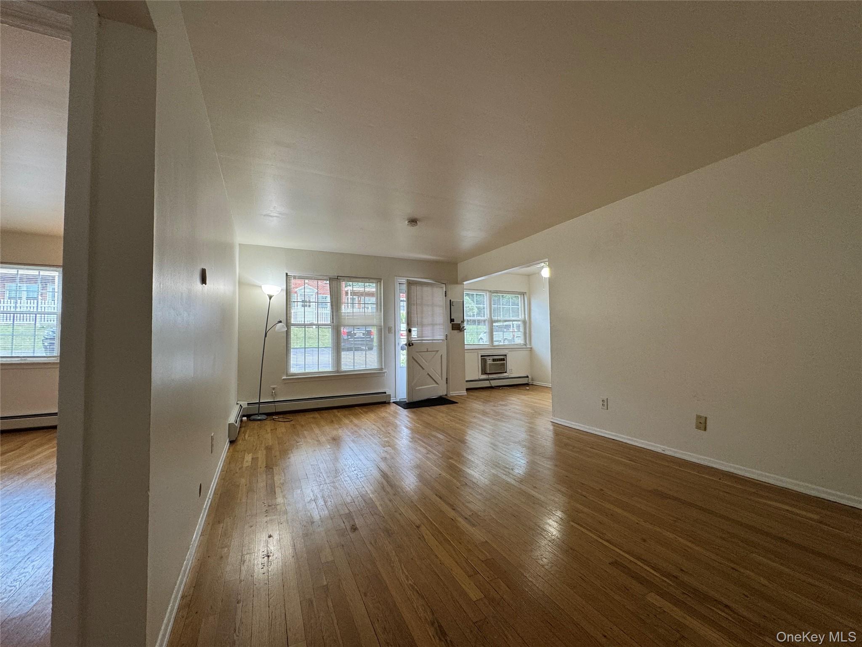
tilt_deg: +1.8
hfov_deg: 102.1
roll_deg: +1.0
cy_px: 324
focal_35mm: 14
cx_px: 431
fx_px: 349
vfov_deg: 85.7
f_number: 2.2
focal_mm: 2.22
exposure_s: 1/120
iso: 160
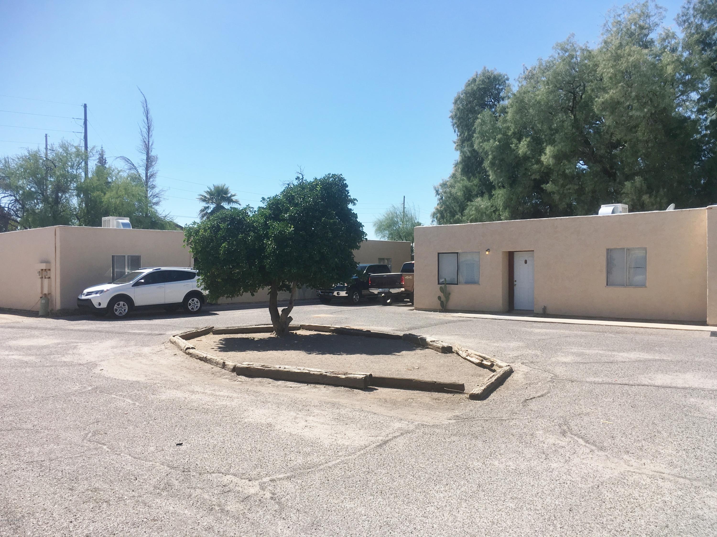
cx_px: 358
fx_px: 601
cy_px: 268
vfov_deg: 48.2
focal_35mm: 29
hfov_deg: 61.7
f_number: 2.2
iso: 25
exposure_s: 1/1637
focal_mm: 4.15
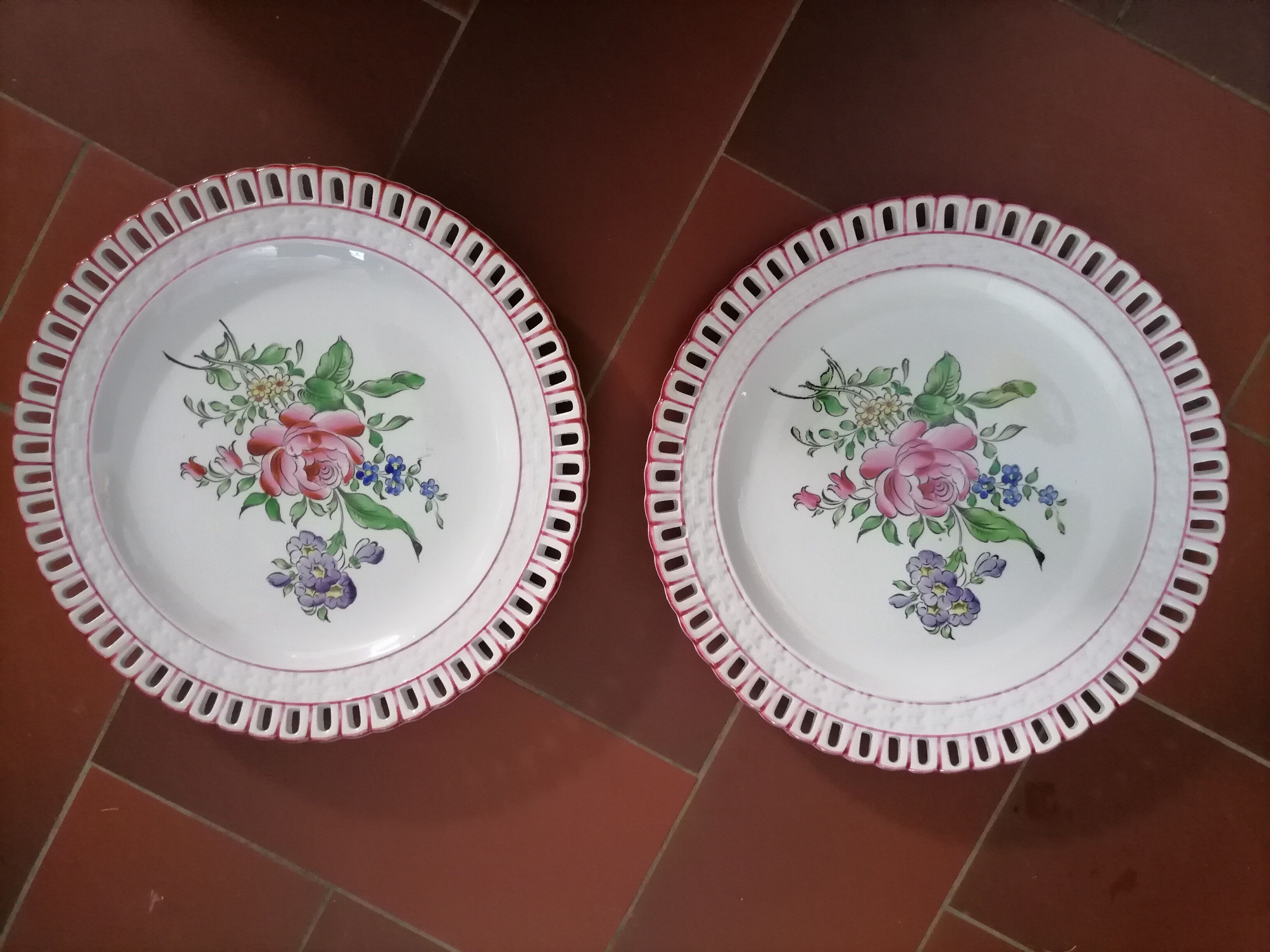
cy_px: 476
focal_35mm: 26
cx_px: 635
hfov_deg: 67.3
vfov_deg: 53.1
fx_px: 954
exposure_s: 1/25
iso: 800
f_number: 1.8
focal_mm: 5.4
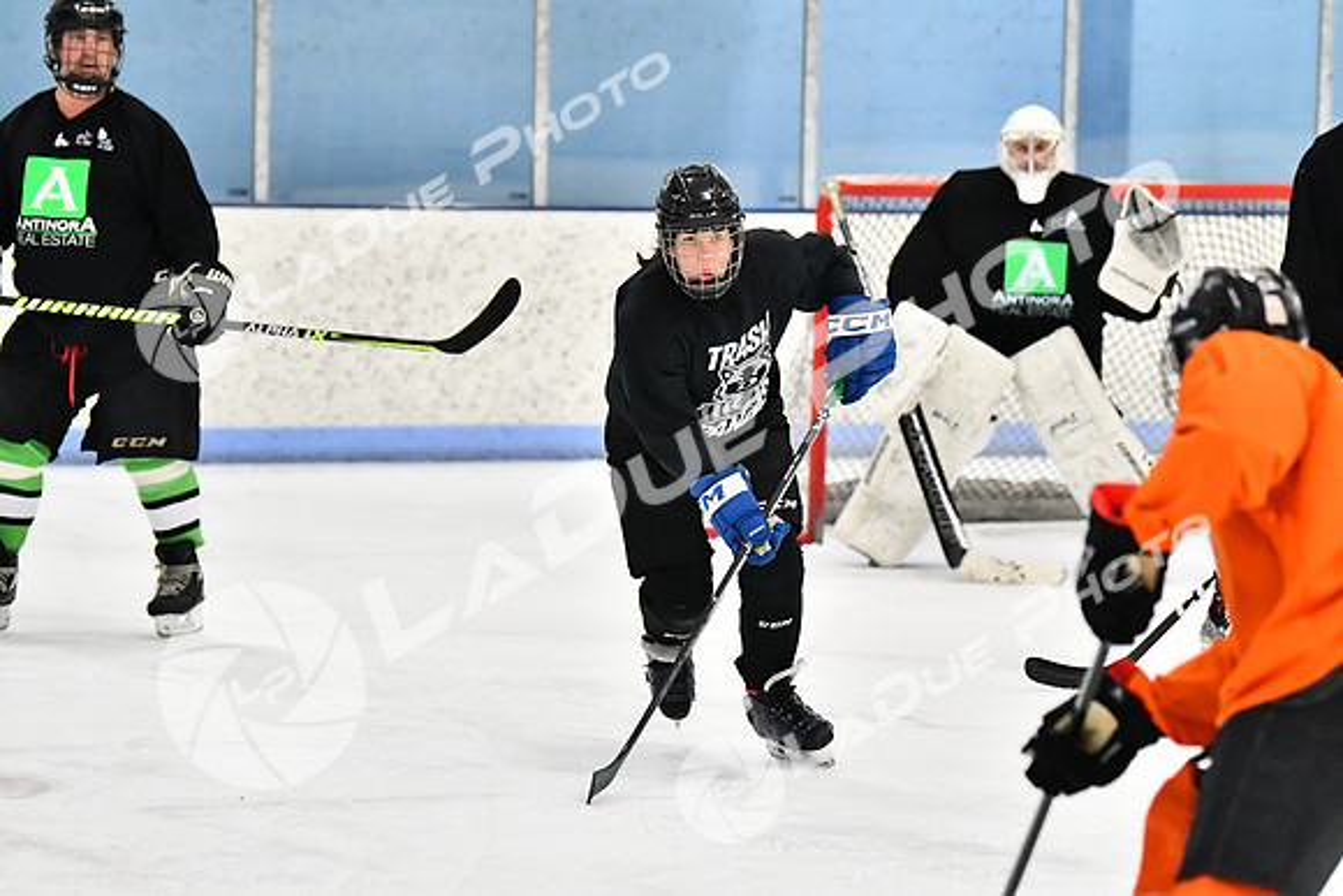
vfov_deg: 7.0
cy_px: 448
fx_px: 7276
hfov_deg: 10.5
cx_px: 672
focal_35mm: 195
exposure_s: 1/1250
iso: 6400
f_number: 2.8
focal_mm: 130
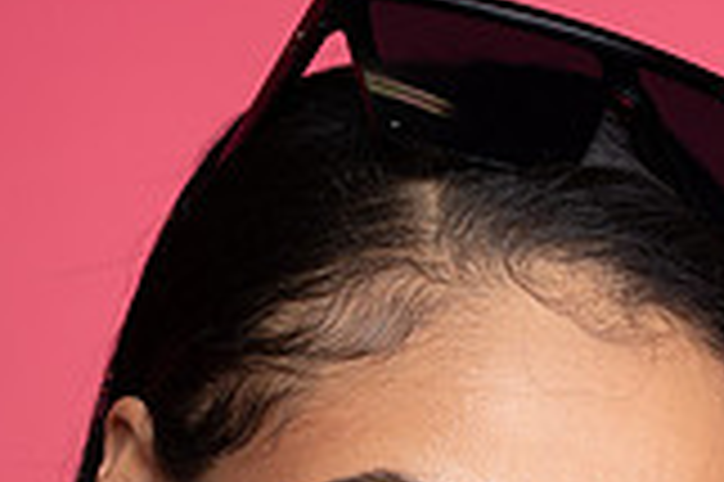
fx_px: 2531
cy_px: 804
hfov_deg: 16.2
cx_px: 504
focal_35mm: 126
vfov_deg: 10.4
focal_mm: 35
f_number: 5.6
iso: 160
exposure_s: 1/200
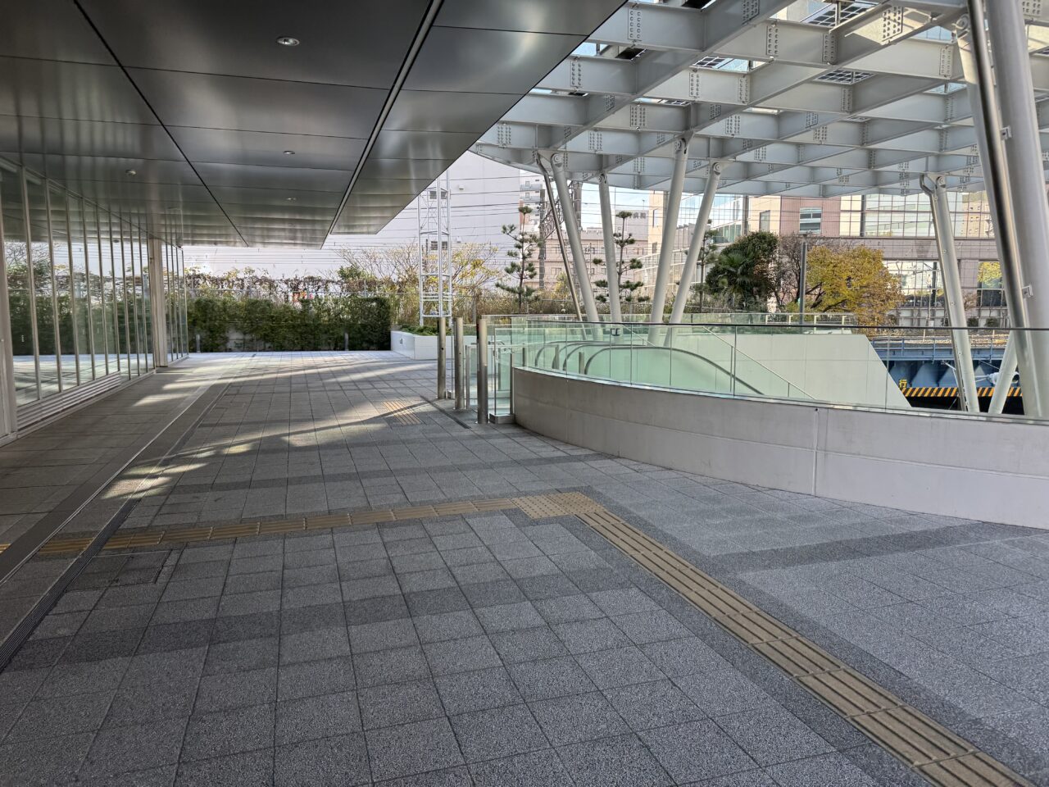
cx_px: 524
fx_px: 727
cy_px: 394
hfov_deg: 71.6
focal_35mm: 24
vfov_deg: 56.8
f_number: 1.78
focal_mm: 6.76
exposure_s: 1/582
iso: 80
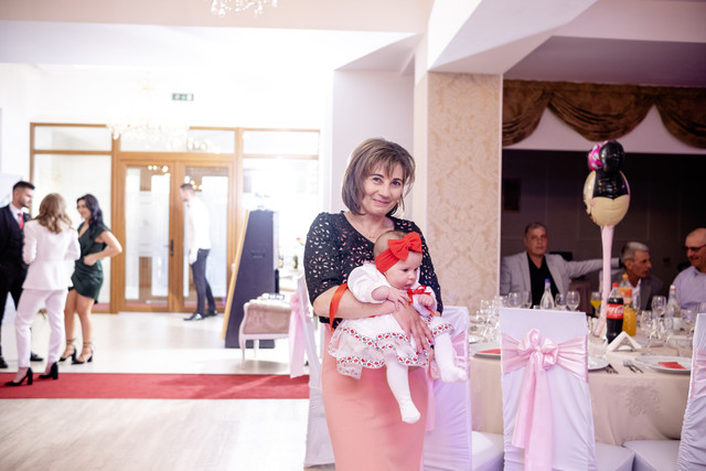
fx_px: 687
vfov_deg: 37.9
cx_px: 353
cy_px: 236
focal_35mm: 35
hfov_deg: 54.4
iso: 640
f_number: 2.2
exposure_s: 1/200
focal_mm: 23
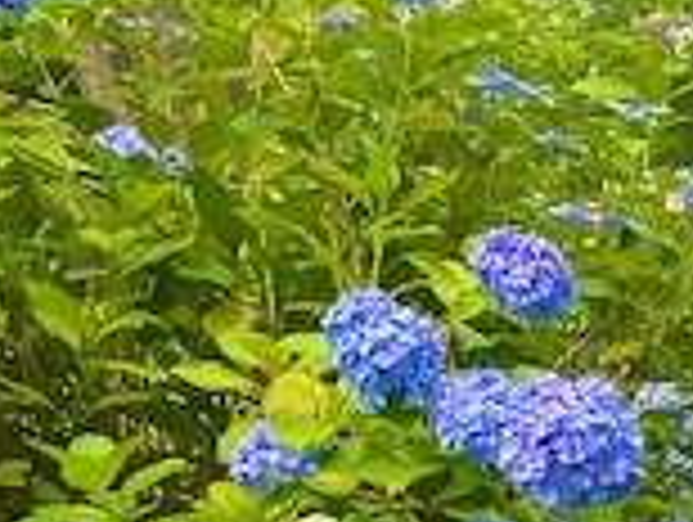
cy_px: 990
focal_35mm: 108
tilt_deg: -13.4
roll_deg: -8.6
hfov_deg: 15.3
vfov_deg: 12.4
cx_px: 1310
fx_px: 2165
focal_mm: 4.25
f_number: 1.8
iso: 64
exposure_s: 1/121
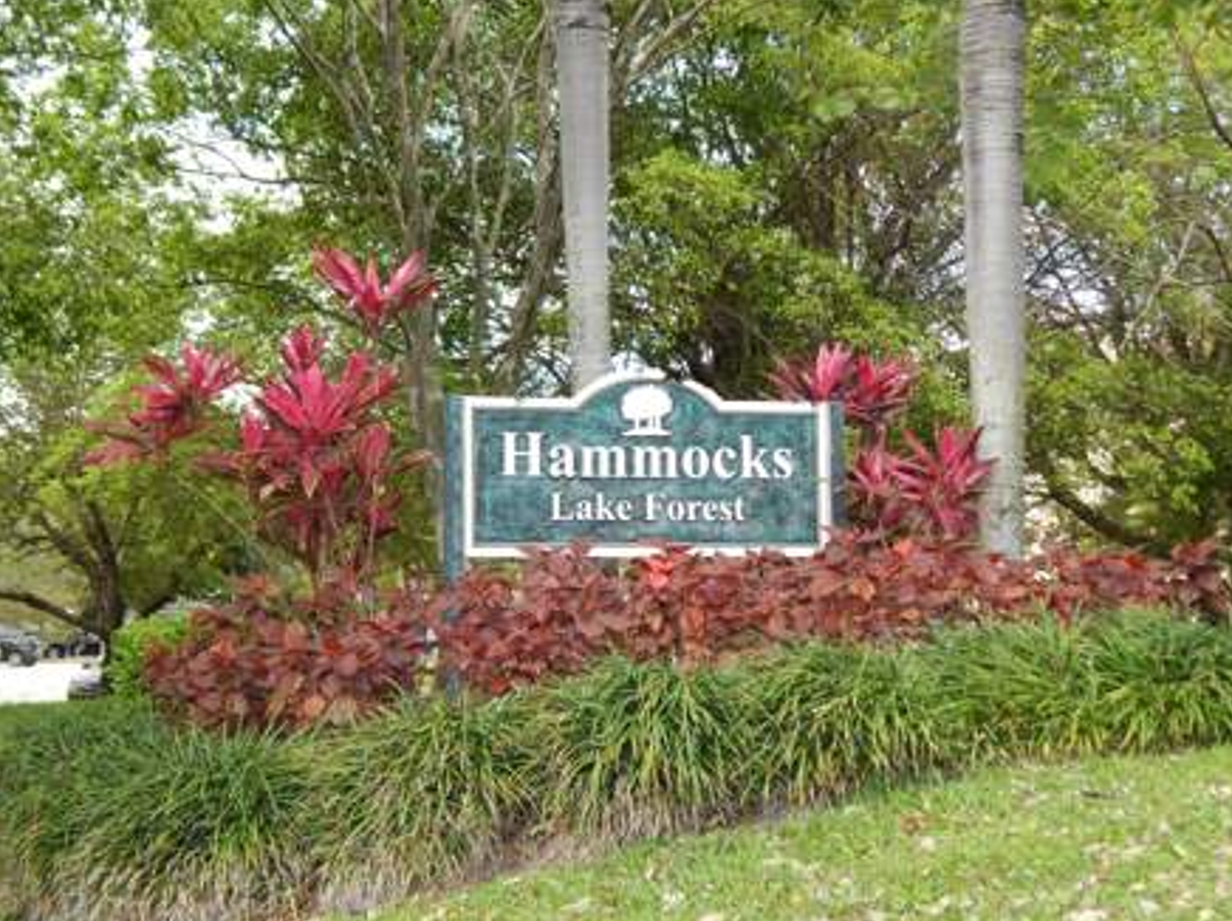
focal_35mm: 54
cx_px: 582
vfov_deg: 27.0
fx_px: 1920
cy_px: 485
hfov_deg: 35.6
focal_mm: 8.6
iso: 180
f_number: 3.7
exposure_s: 1/200
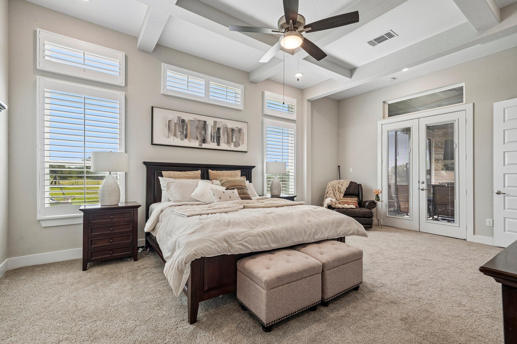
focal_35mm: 16
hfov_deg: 96.7
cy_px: 172
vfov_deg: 73.7
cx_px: 258
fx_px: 230
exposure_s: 1/80
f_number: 8
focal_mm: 16
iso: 500
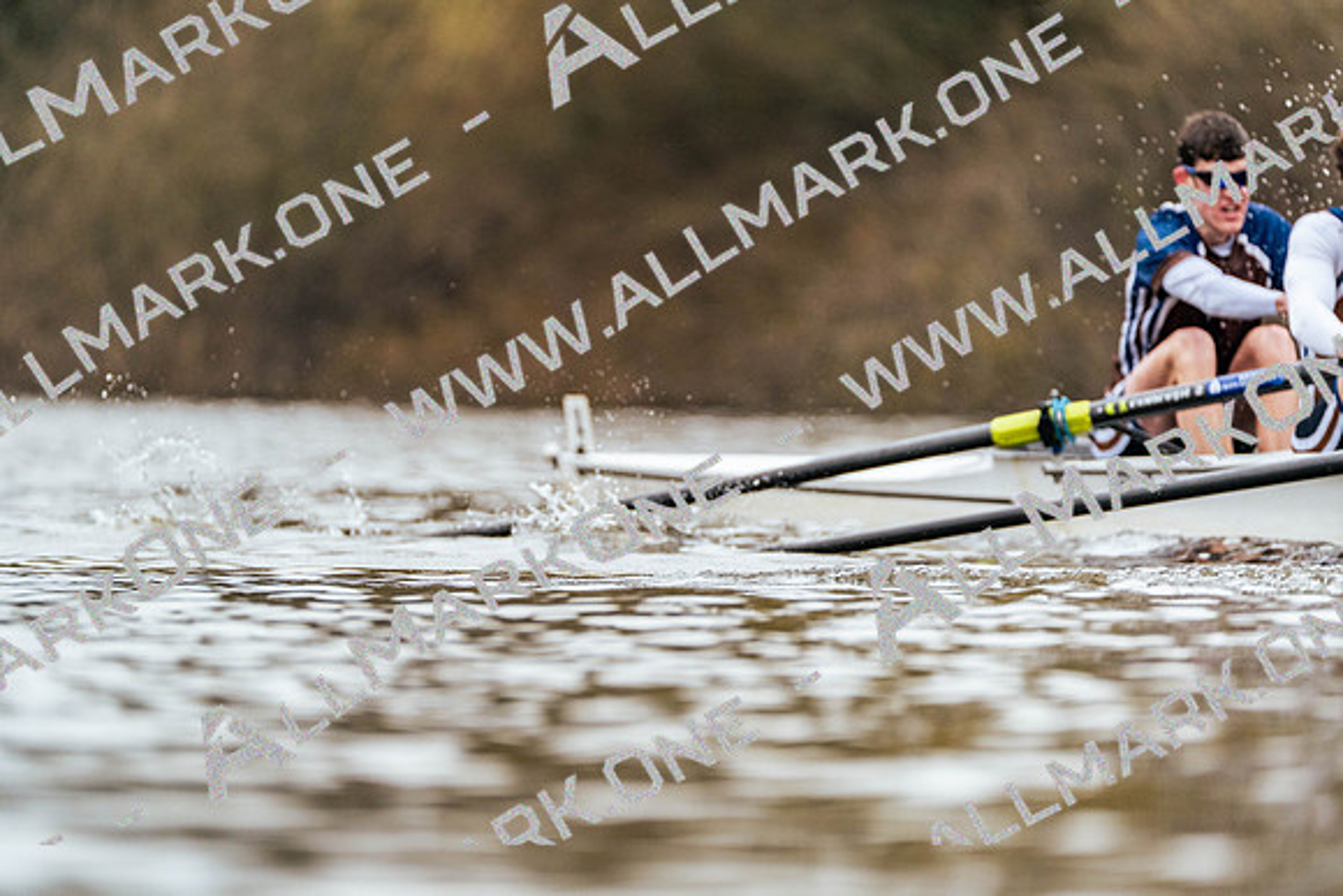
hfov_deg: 3.4
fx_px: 22388
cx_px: 672
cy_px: 448
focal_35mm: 600
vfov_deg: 2.3
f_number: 6.3
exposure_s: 1/2000
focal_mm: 600
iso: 1600
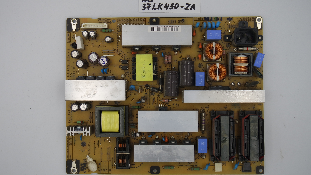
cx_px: 156
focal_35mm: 48
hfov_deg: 42.9
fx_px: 396
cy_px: 77
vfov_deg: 24.9
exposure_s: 1/125
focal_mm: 17
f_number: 5.6
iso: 160
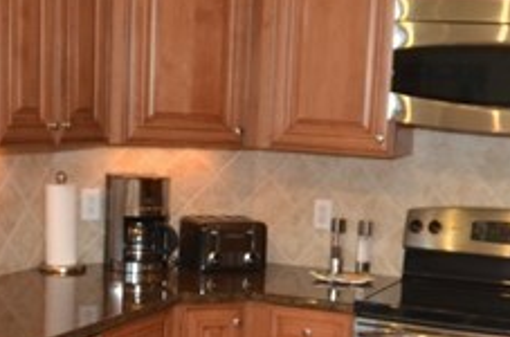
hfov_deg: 28.1
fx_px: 1017
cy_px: 242
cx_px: 313
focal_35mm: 72
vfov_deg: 18.7
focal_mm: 10
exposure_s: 1/60
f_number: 4
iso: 400
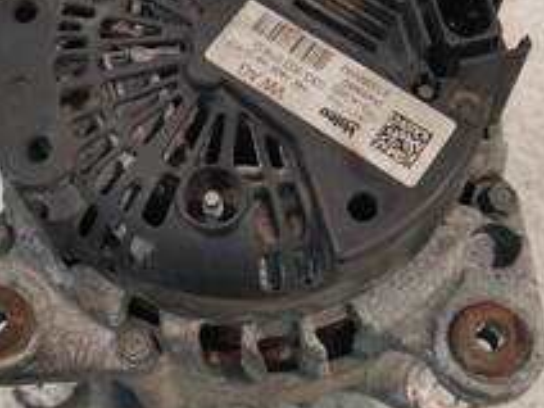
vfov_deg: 21.5
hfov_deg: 28.4
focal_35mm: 68
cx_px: 200
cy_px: 115
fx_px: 1069
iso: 800
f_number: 3.6
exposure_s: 1/125
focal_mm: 15
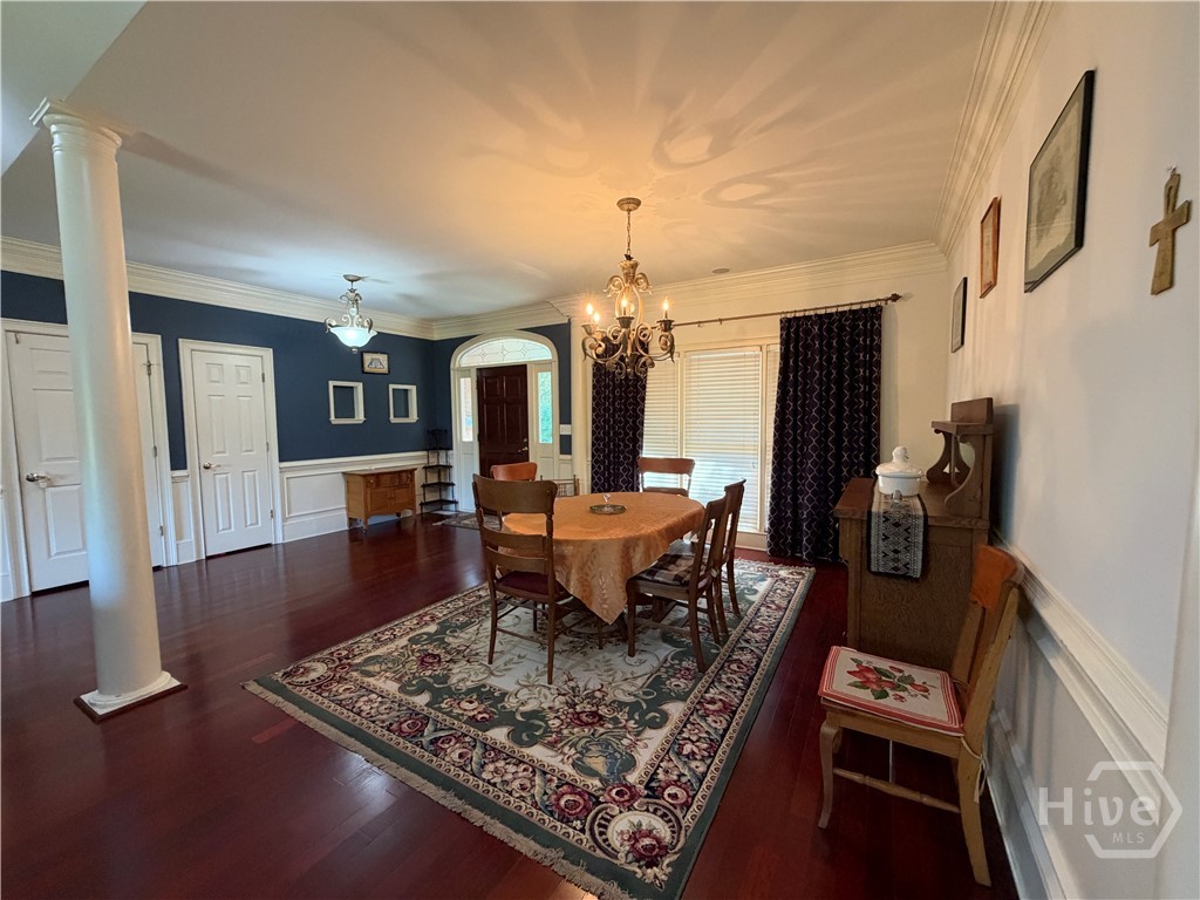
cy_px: 450
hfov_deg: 102.1
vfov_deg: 85.7
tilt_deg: -4.5
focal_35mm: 14
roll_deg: +0.1
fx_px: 485
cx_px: 600
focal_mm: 2.22
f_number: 2.2
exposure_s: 1/60
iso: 500
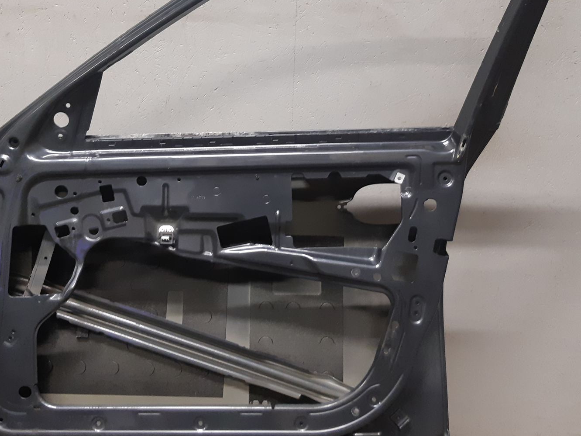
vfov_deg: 35.9
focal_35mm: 40
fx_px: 671
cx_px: 262
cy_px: 191
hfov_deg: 46.7
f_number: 1.7
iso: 200
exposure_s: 1/50
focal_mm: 3.93
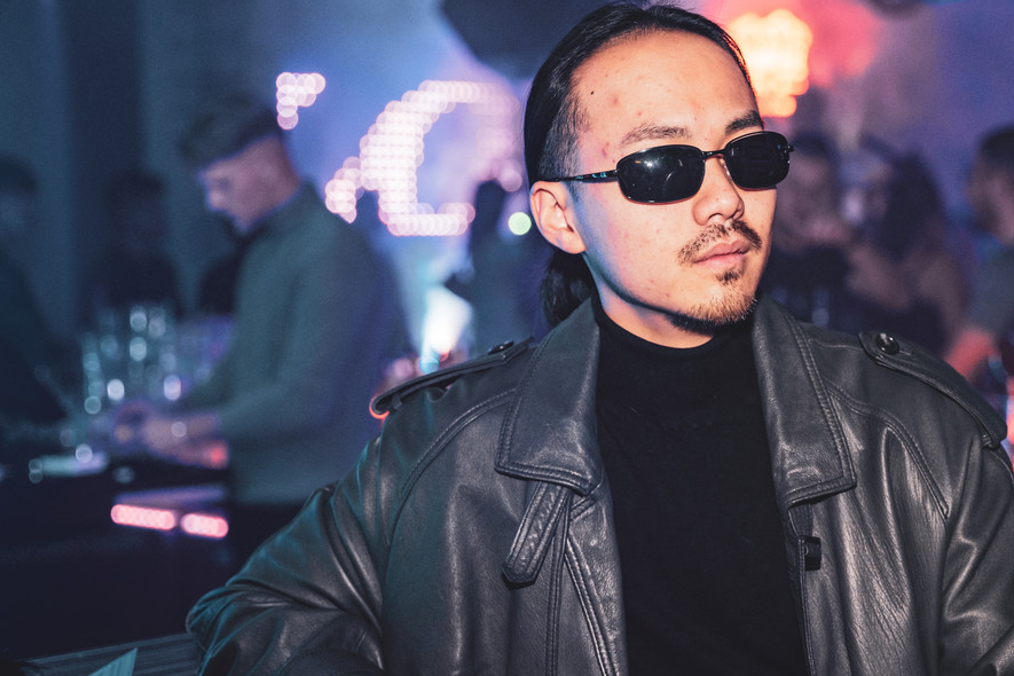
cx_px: 677
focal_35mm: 78
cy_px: 380
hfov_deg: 25.8
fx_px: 2197
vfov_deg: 17.5
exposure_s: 1/80
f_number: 2.8
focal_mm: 53.5
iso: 1250
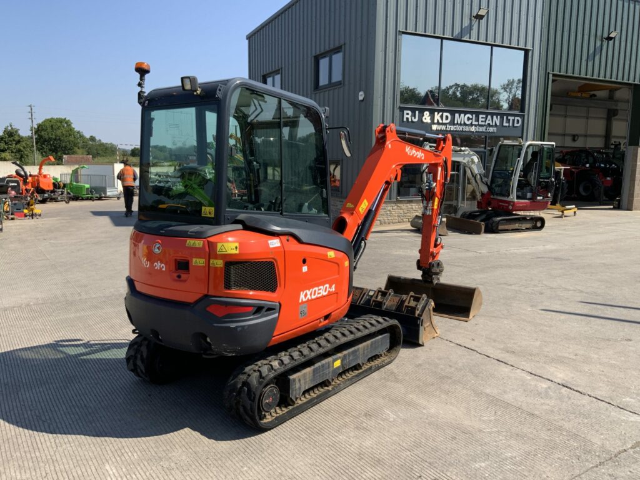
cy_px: 240
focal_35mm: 29
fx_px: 536
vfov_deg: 48.2
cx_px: 320
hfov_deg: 61.7
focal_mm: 3
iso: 16
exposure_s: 1/1311
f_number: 1.8
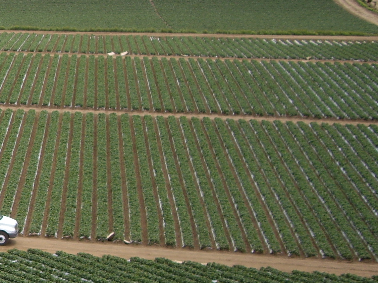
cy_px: 223
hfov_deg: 14.6
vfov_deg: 12.0
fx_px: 1343
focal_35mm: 123
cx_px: -231
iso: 64
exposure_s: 1/800
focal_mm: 7.9
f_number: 2.8
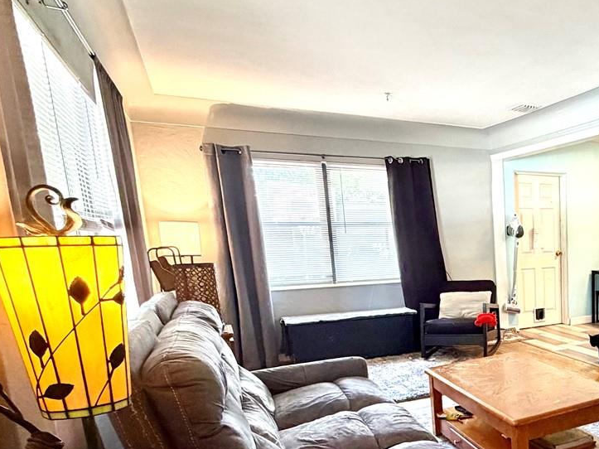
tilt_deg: -10.6
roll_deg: +1.6
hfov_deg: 50.1
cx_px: 565
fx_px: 536
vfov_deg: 44.0
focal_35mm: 31
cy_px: 334
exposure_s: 1/60
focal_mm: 2.22
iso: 400
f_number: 2.2
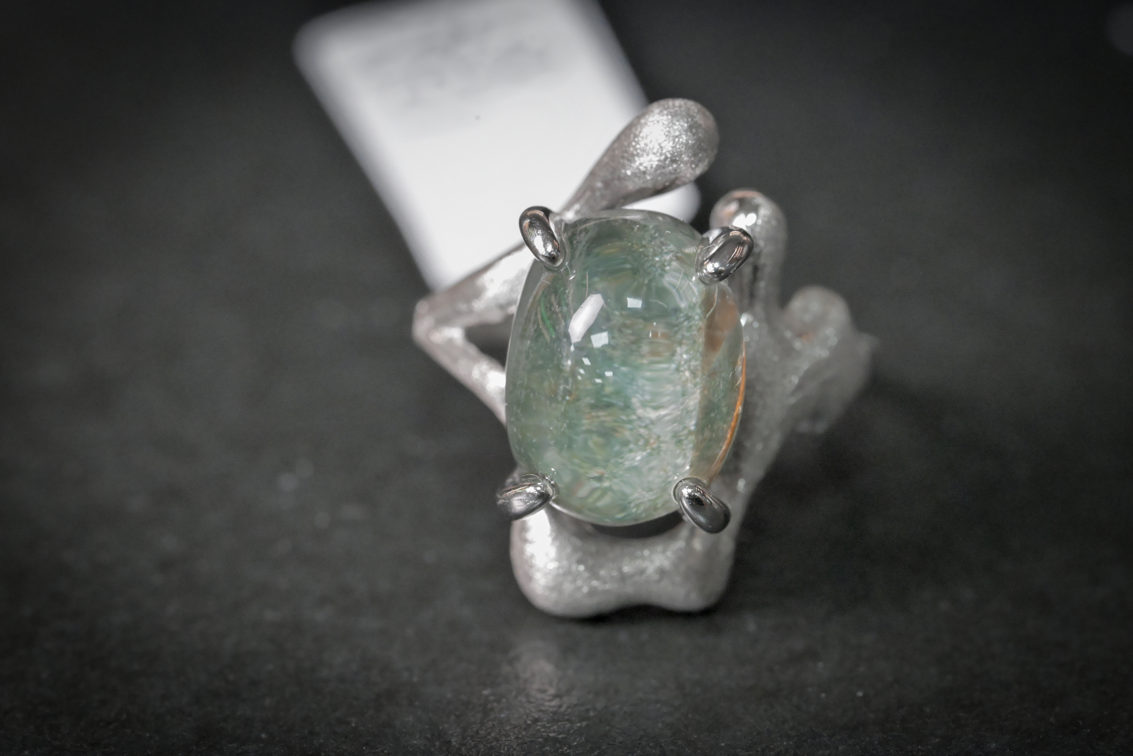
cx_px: 566
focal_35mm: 105
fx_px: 3304
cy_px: 378
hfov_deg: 19.5
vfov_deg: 13.0
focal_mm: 105
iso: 14400
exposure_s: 1/125
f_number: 16
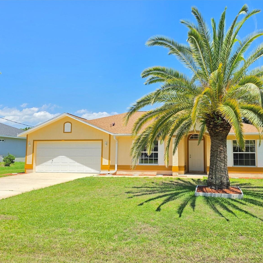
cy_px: 135
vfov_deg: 57.3
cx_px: 157
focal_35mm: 28
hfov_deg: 56.9
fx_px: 241
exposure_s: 1/6147
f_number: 1.4
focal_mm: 6.5
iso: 64
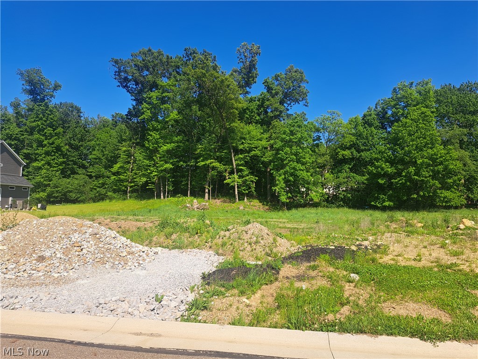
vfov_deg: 56.8
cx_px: 239
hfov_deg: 71.6
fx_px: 331
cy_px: 180
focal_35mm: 24
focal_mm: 5.23
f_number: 1.8
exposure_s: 1/1088
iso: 50
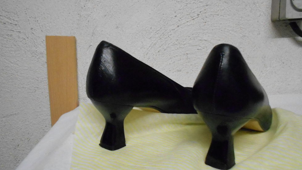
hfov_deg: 66.1
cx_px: 149
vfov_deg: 40.1
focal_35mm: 29
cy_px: 89
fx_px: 232
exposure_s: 1/125
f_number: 3.2
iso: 1600
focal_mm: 4.6
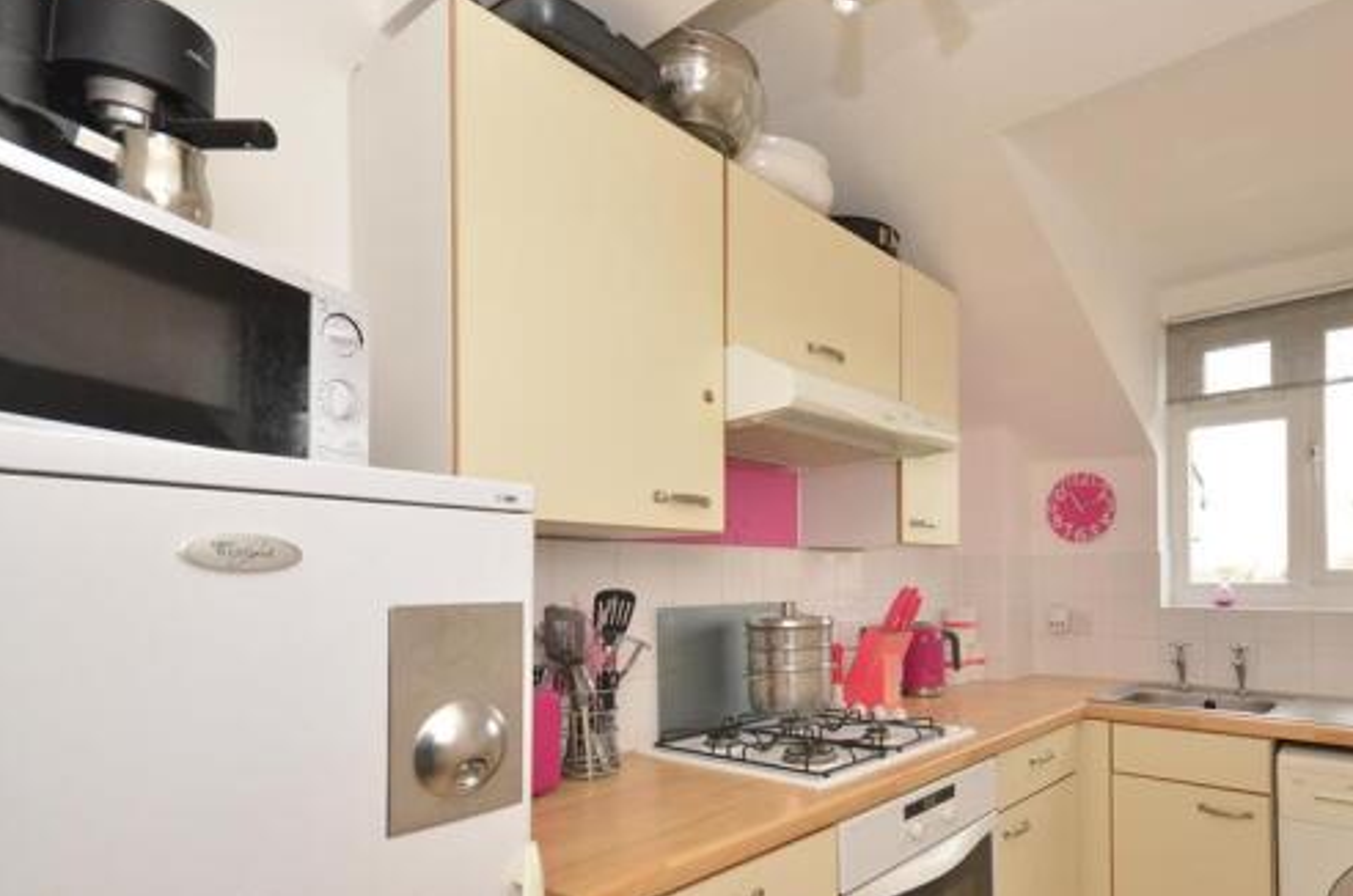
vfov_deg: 60.9
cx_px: 852
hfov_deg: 82.4
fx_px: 750
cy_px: 558
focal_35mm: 20
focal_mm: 10
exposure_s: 1/25
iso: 640
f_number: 9
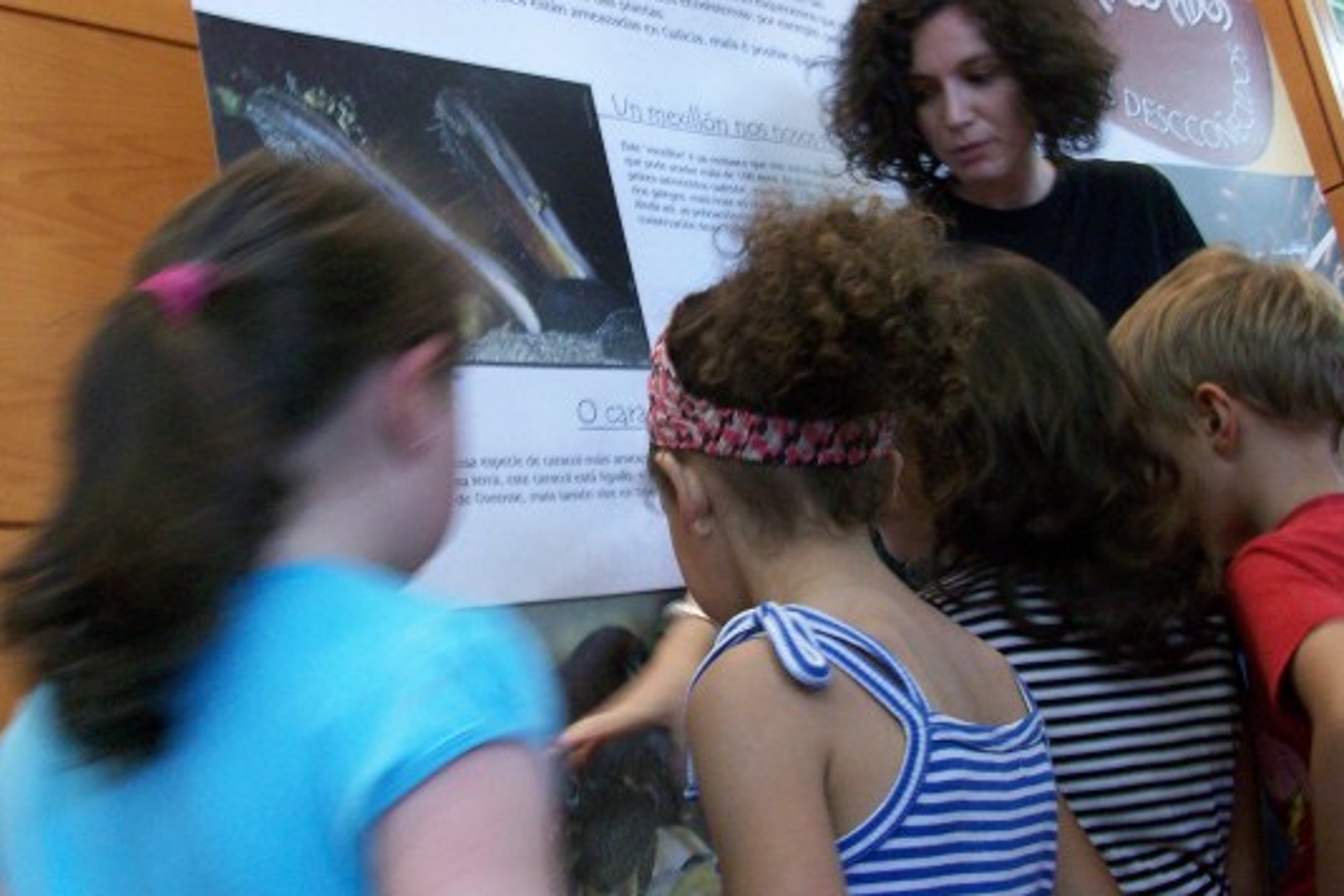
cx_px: 697
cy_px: 310
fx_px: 1680
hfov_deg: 43.6
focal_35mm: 45
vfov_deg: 29.7
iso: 160
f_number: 2.8
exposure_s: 1/13.4
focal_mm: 5.7
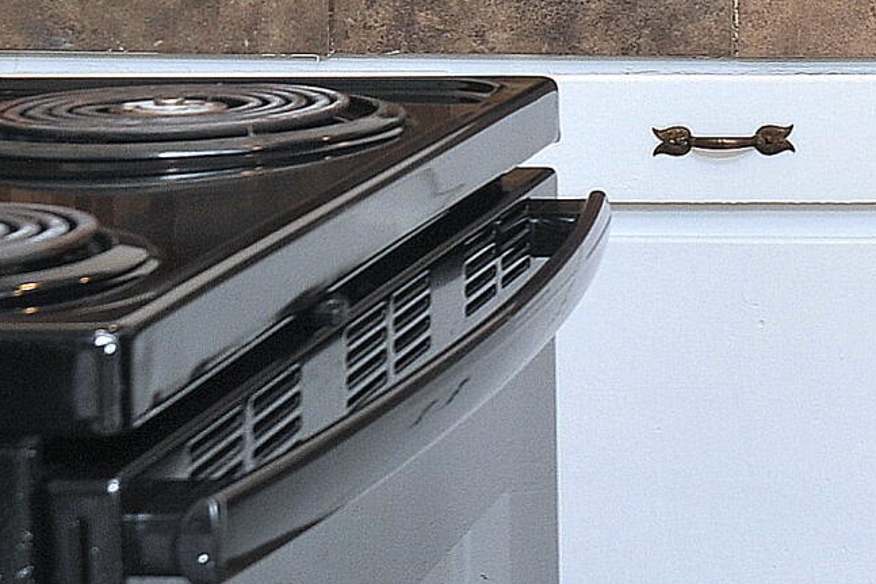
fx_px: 3381
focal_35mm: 139
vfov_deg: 9.5
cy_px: -354
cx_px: 1395
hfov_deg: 13.7
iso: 400
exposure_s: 1/50
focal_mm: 30
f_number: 7.1
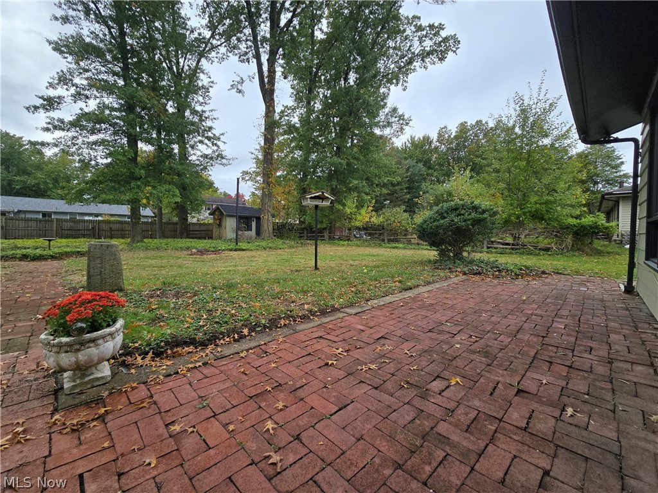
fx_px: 247
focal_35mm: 13
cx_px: 329
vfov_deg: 89.9
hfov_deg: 106.2
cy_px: 246
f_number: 2.2
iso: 50
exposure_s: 1/1559
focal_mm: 2.2
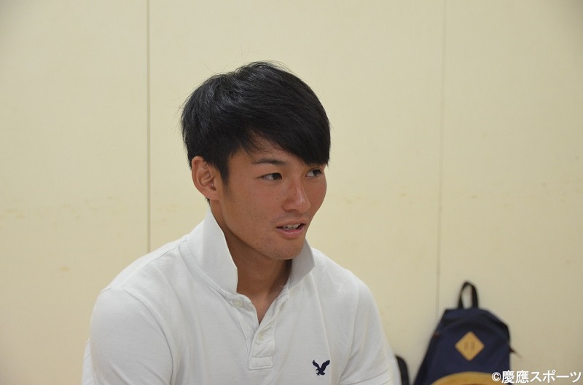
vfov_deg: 15.1
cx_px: 292
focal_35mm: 90
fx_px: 1454
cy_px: 192
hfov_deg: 22.7
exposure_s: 1/250
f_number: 4.8
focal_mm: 60
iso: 1600
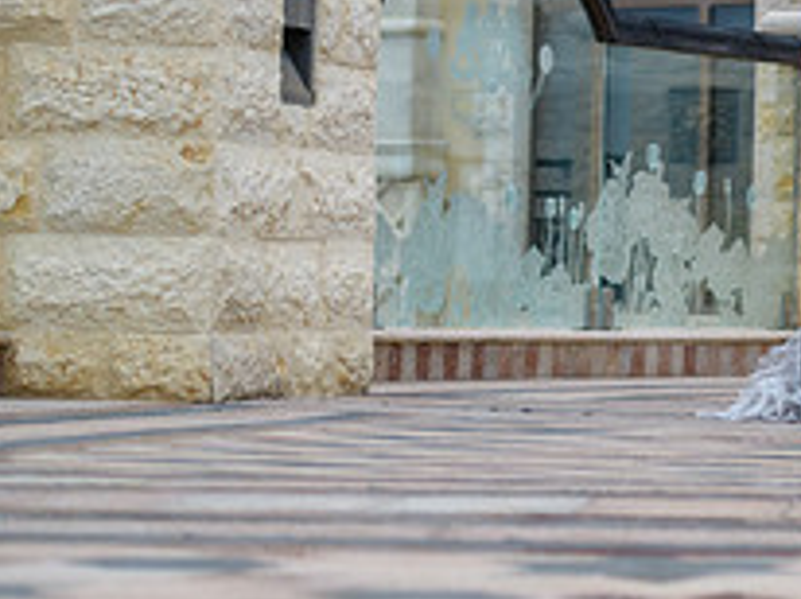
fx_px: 4391
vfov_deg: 7.8
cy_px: 115
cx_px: 1050
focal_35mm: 190
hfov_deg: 10.2
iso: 400
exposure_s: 1/3200
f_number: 2.8
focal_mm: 70
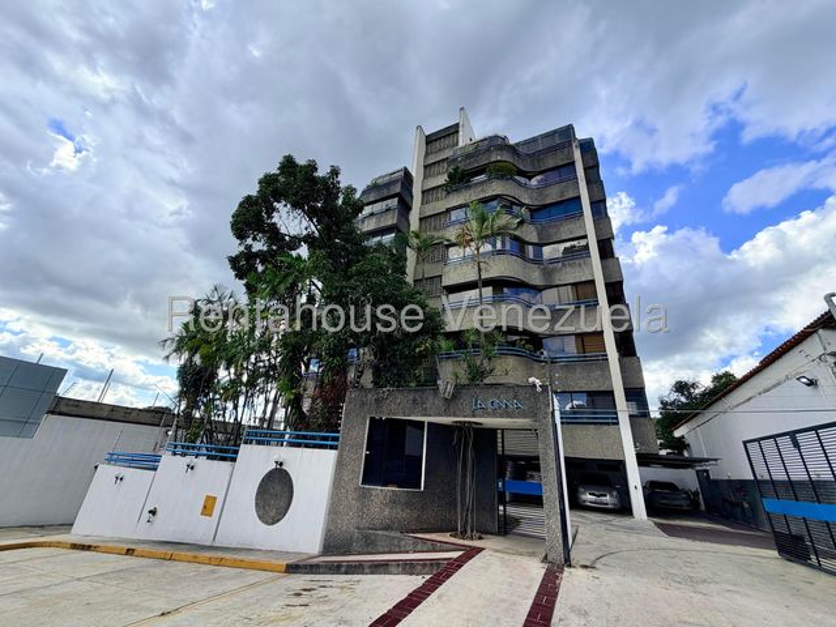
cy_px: 314
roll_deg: -4.0
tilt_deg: +23.4
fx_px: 338
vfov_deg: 85.7
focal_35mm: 14
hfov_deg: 102.1
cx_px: 418
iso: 40
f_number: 2.2
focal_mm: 2.22
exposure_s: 1/709
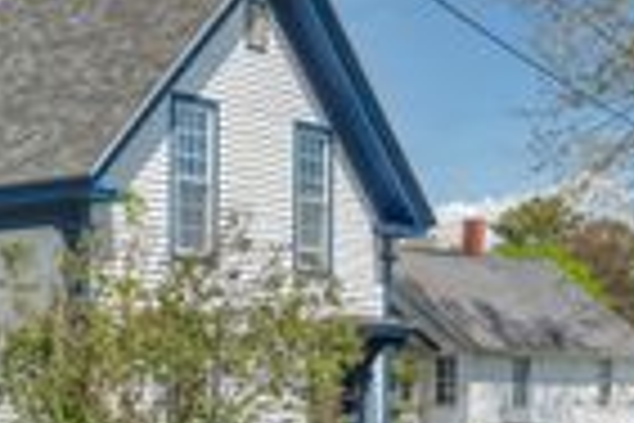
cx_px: -261
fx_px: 1497
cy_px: 412
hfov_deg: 21.0
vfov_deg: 15.8
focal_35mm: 85
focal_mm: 24
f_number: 8
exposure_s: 1/1000
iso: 640
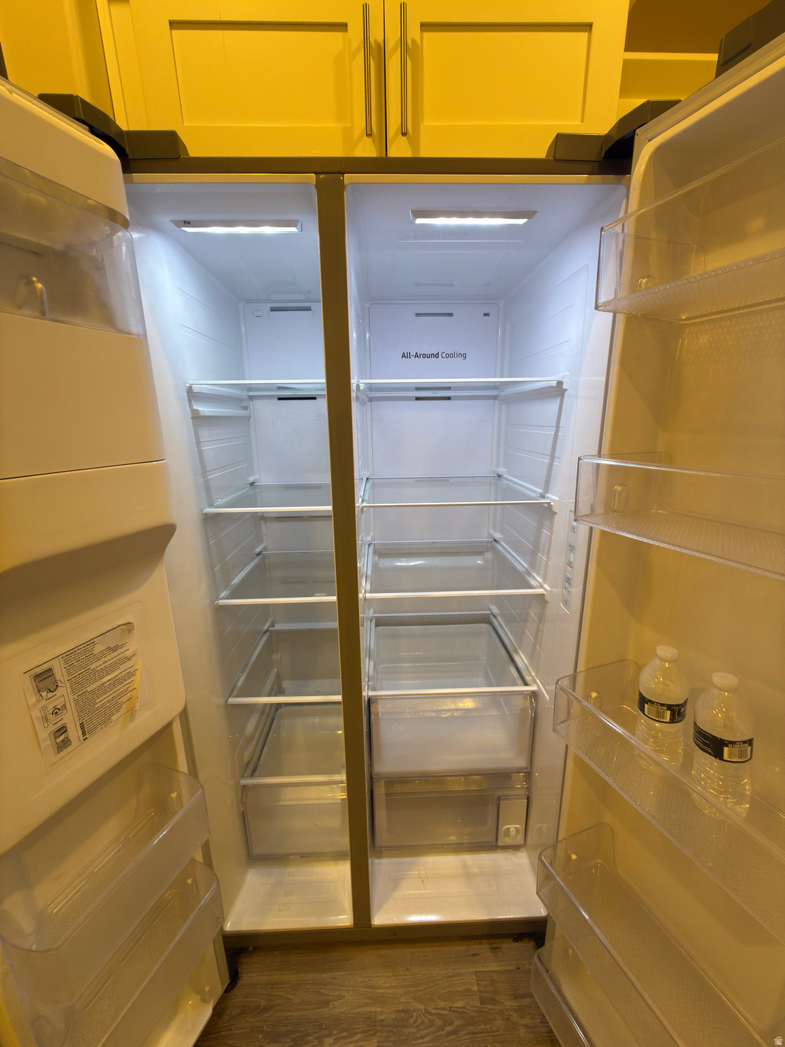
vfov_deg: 102.1
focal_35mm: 14
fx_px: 423
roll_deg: -0.4
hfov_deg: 85.7
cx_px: 392
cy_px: 524
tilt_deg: -12.2
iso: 50
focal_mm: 2.22
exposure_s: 1/40
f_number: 2.2
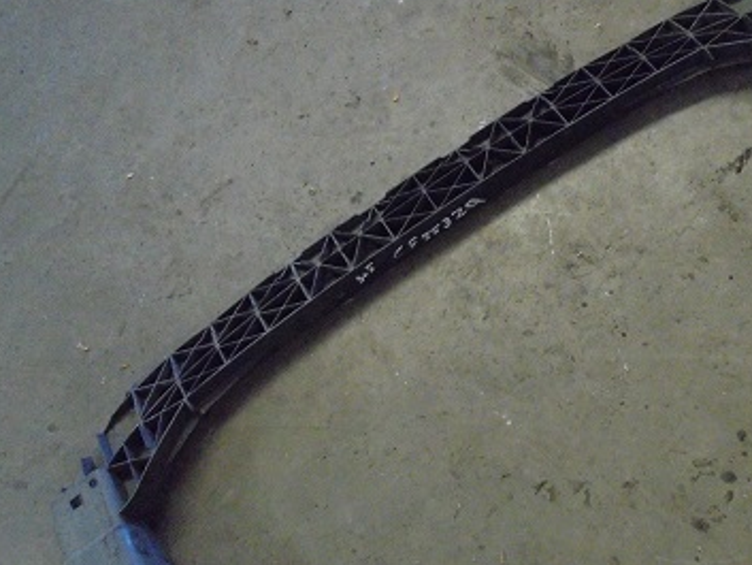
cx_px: 509
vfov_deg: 37.5
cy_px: 349
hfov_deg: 48.0
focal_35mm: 38
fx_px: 826
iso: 800
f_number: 3.5
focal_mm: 4.6
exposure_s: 1/40
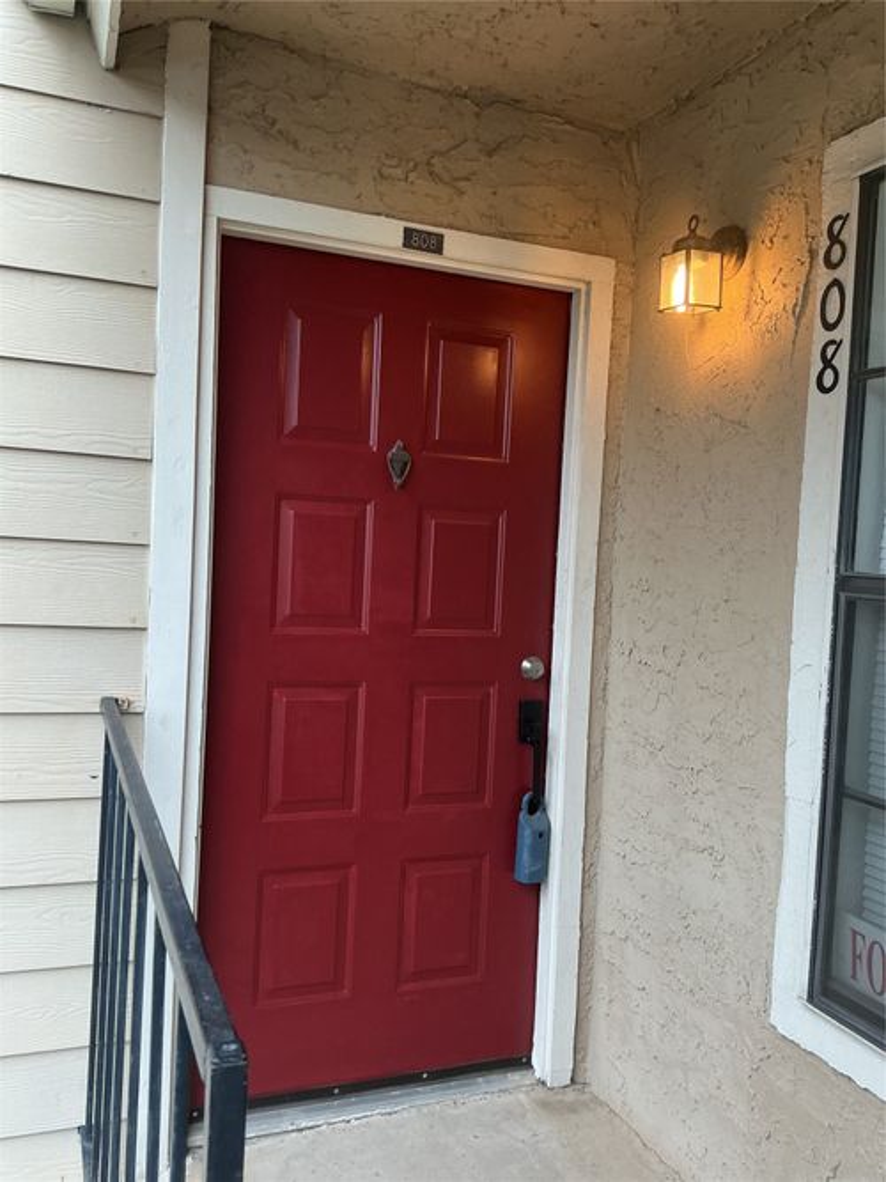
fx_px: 990
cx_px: 443
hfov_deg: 48.2
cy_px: 591
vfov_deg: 61.7
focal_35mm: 29
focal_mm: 3
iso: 50
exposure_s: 1/60
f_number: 1.8
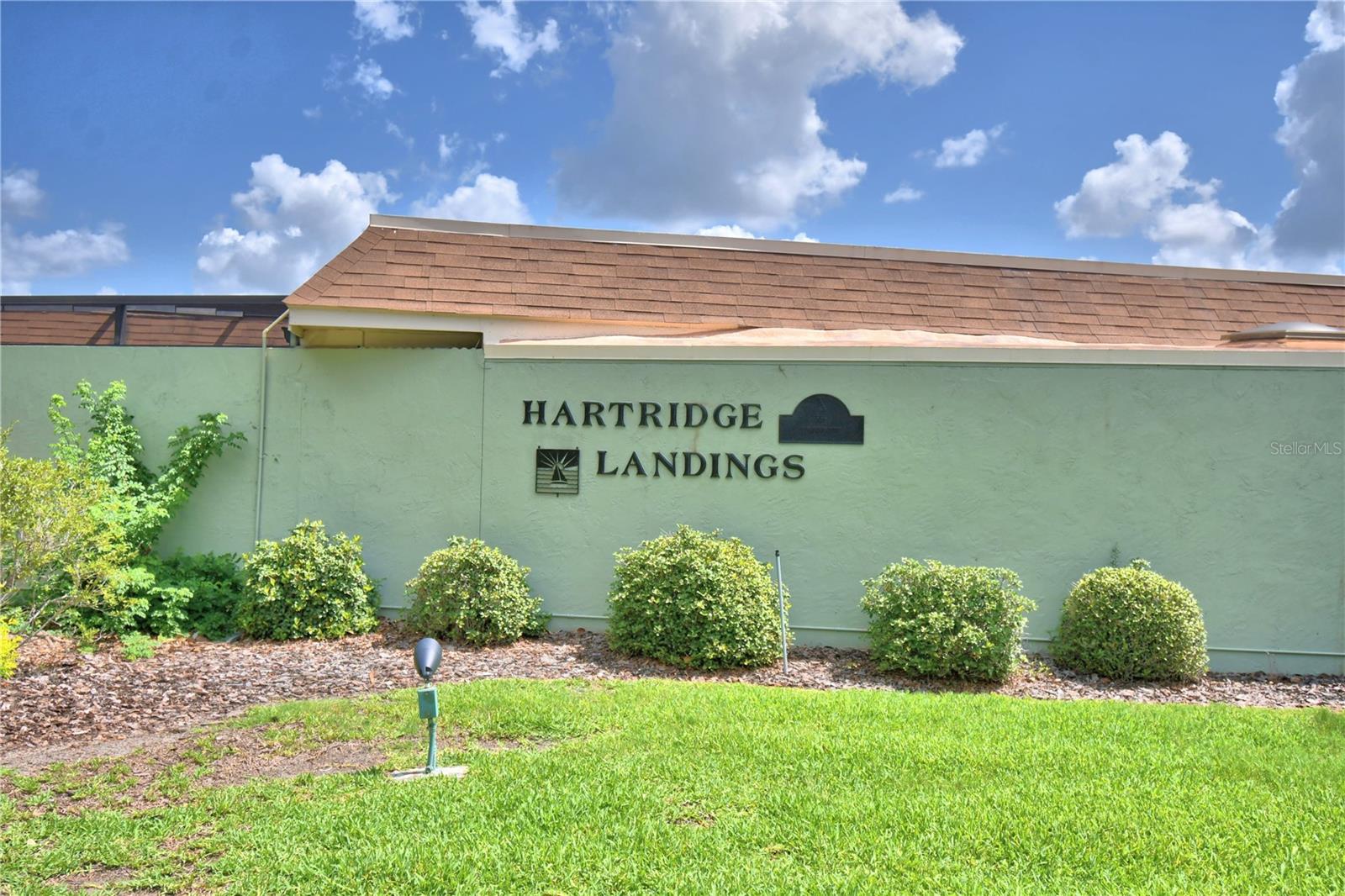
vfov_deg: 43.6
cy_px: 448
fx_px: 1121
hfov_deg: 61.9
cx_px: 672
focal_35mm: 30
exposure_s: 1/800
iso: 100
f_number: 5.6
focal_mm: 20
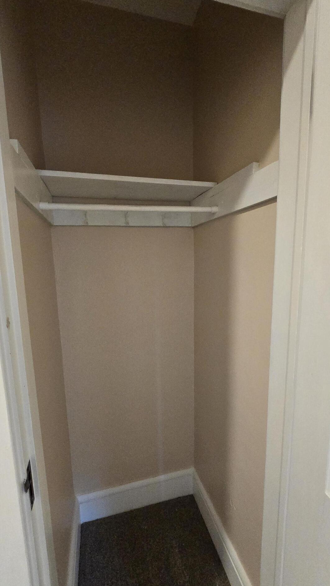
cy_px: 303
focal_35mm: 15
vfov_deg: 103.0
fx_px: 233
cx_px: 168
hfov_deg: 70.5
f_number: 2.2
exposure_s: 1/60
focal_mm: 2.2
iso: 500
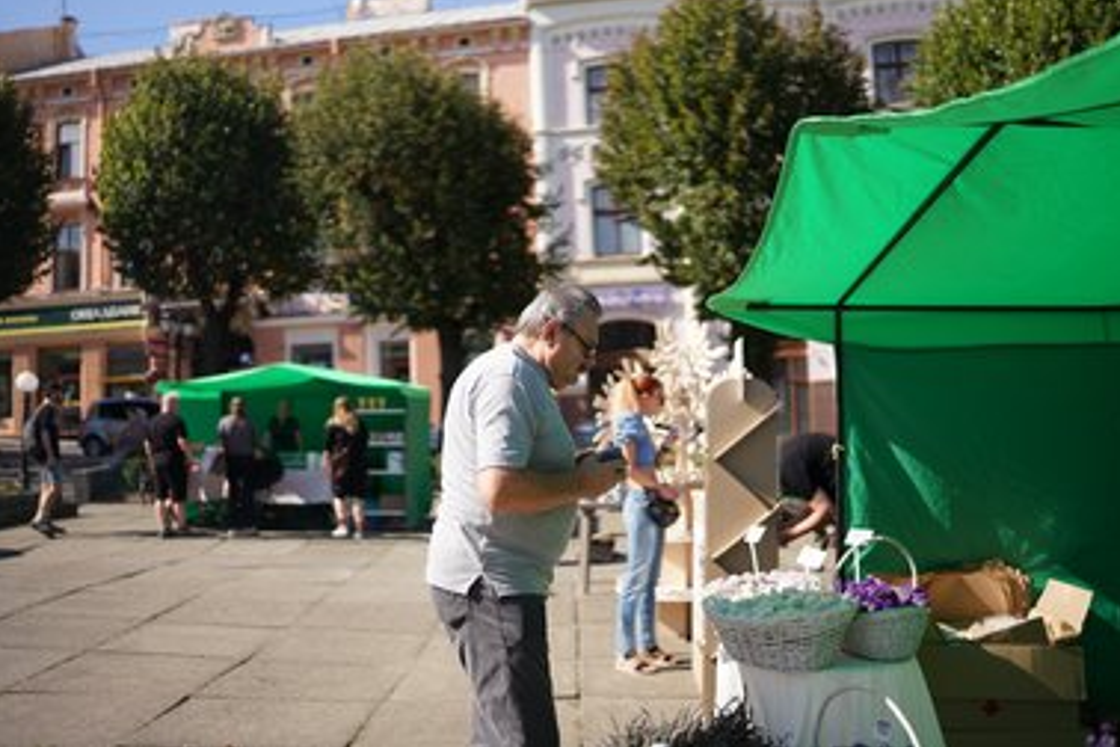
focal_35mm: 37
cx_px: 560
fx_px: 1151
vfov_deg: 35.9
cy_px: 356
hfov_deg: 51.9
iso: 100
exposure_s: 1/5000
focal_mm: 35
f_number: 1.4
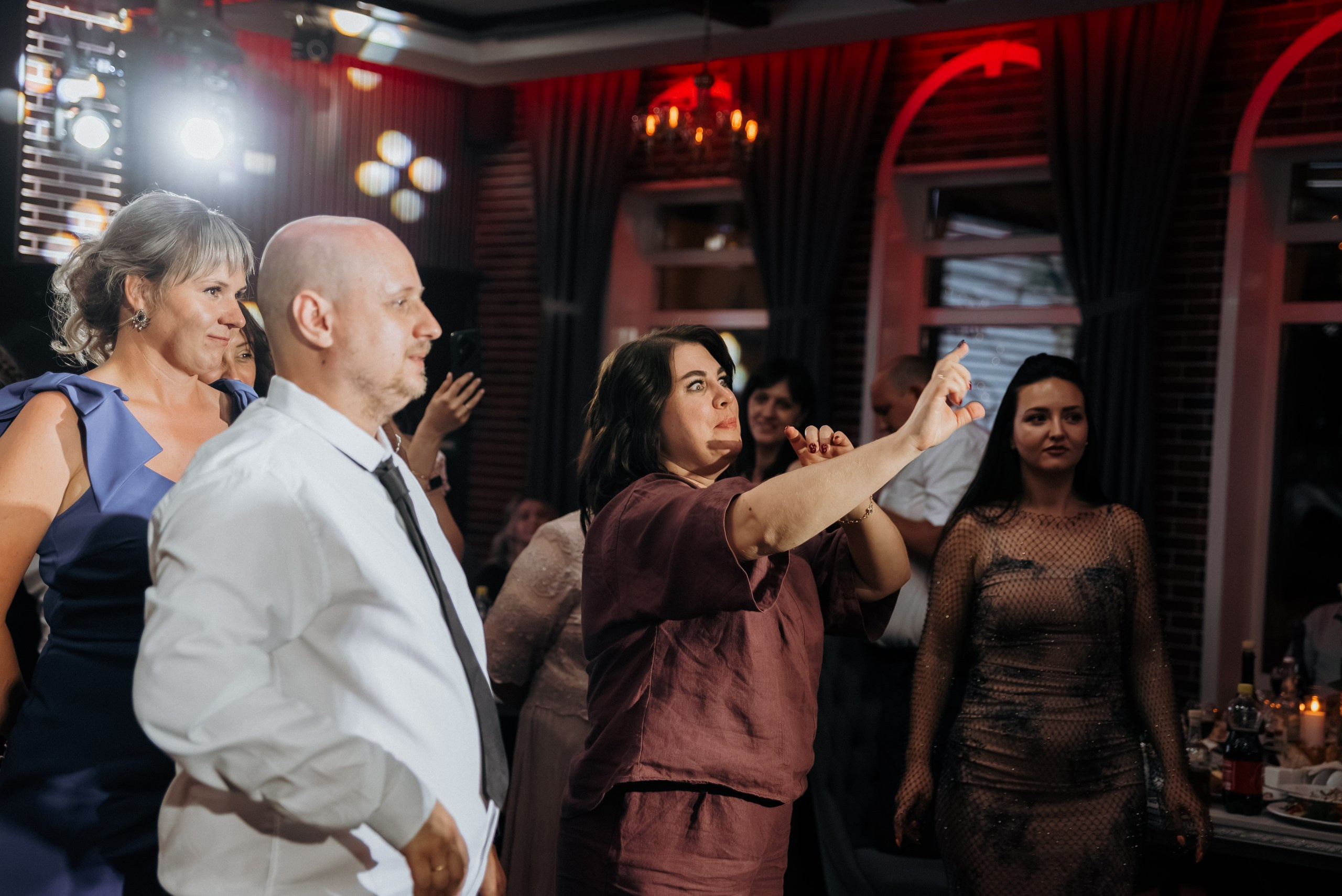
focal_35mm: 56
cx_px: 671
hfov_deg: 35.6
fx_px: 2088
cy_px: 448
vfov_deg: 24.2
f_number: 2.8
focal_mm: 56
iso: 4000
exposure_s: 1/320
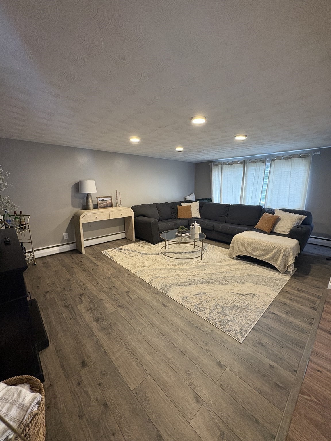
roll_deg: +0.5
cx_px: 166
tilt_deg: -10.6
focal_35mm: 14
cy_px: 220
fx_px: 178
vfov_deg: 102.1
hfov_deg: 85.7
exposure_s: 1/60
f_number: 2.2
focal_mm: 2.22
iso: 250
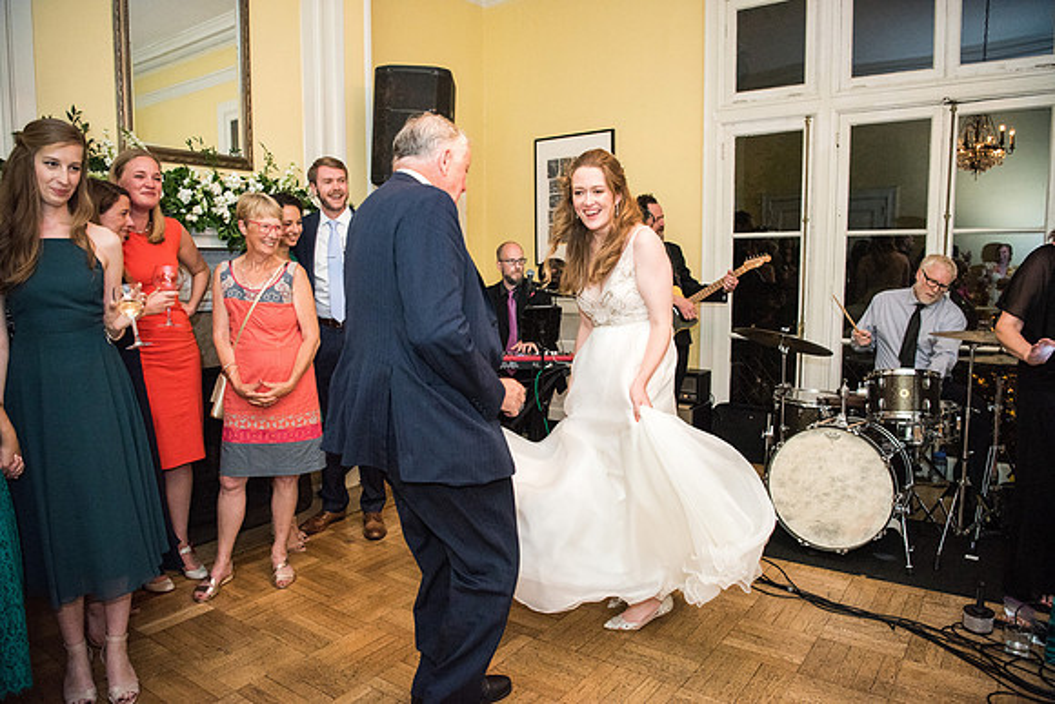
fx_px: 703
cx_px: 528
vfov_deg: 53.2
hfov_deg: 73.7
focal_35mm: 24
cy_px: 352
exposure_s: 1/125
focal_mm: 24
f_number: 2.8
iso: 2500
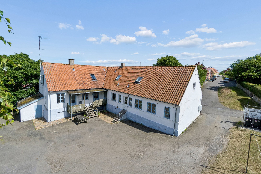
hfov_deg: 95.0
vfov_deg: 72.0
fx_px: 120
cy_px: 87
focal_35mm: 16
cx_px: 130
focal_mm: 11
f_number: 8
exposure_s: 1/1000
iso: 200
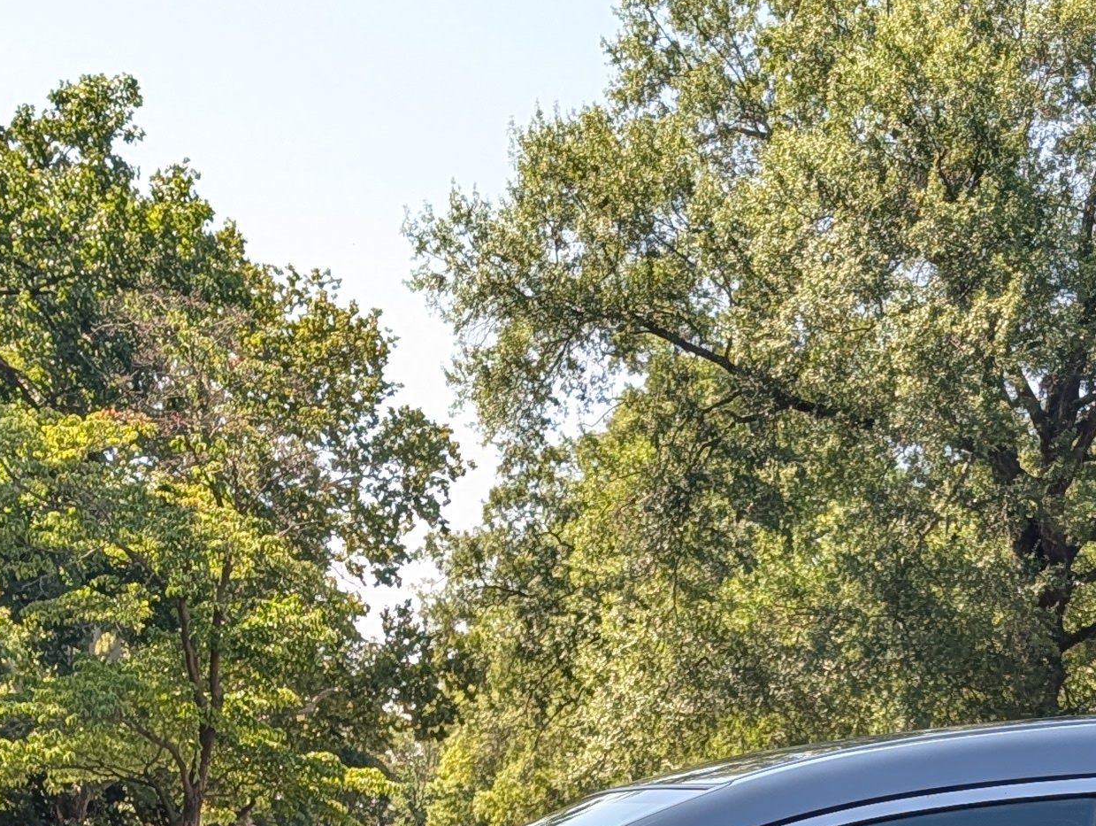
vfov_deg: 16.7
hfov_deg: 24.3
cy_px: 1300
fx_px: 2505
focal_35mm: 79
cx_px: 862
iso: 17
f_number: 1.68
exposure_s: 1/314
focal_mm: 6.9
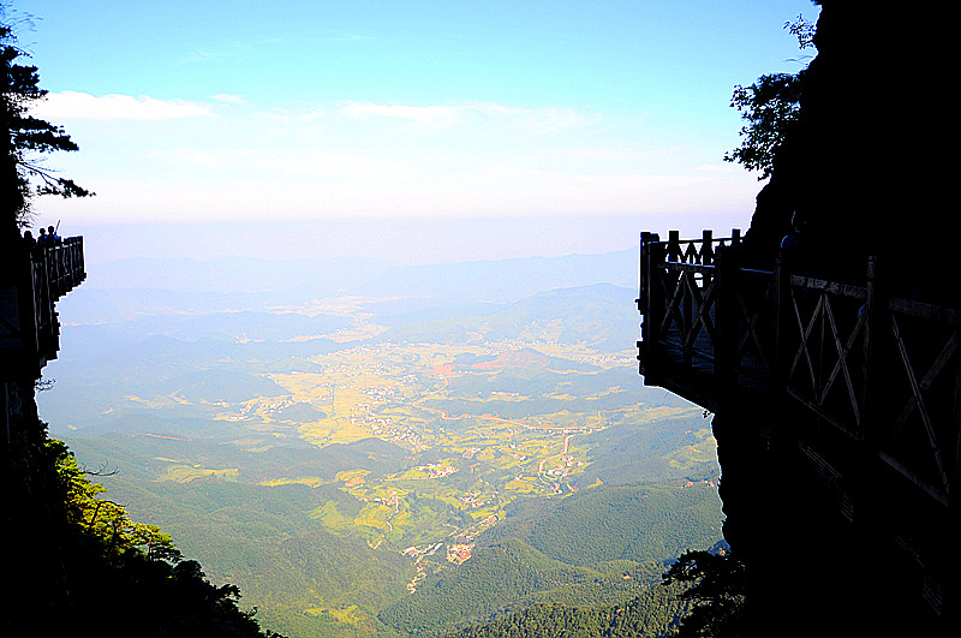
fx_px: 840
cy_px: 319
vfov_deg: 41.6
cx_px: 480
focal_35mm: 32
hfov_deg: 59.6
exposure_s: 1/800
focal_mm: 21
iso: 200
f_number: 5
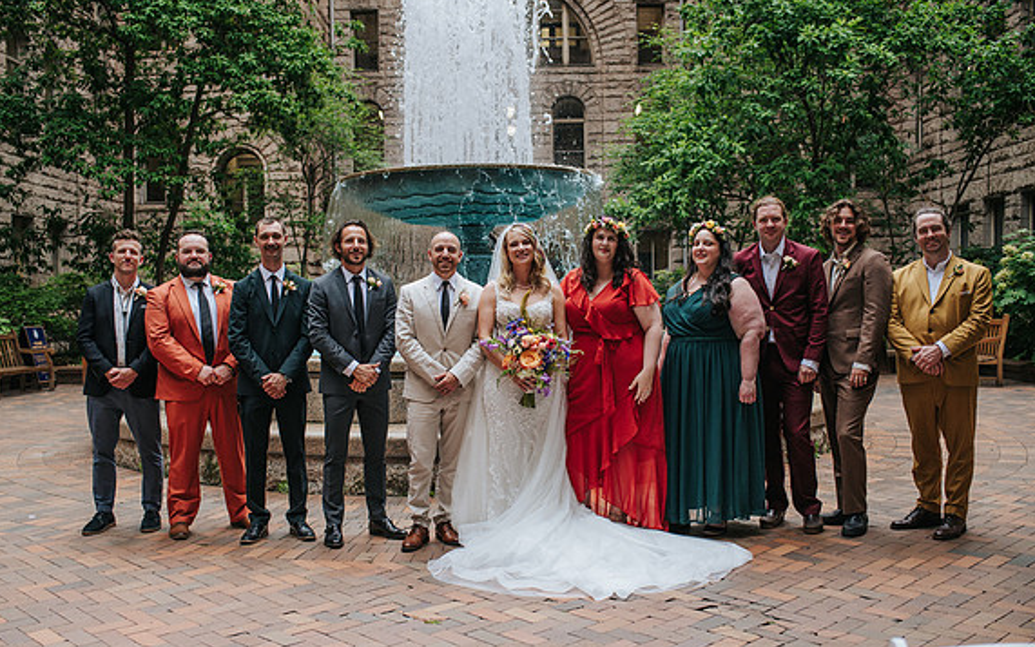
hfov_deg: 50.4
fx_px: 1100
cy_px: 364
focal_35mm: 39
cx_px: 501
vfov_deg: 32.7
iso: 560
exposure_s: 1/400
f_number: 3.2
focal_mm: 35
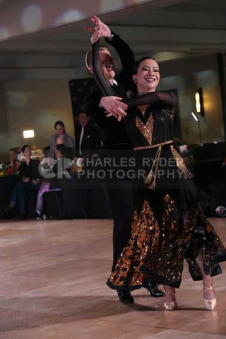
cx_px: 113
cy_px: 170
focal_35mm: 82
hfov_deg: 16.7
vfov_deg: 24.8
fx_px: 772
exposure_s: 1/500
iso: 8000
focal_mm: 82
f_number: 5.6
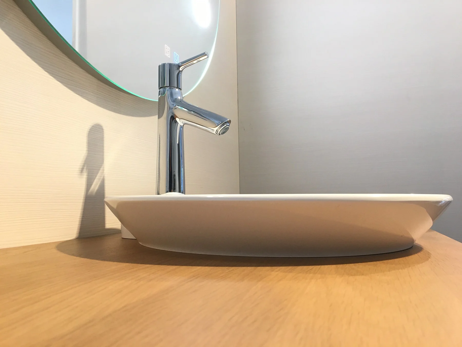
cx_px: 231
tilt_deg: +4.4
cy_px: 174
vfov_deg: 48.2
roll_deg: +1.5
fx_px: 387
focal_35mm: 29
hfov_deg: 61.7
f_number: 2.2
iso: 125
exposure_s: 1/33
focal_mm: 4.15
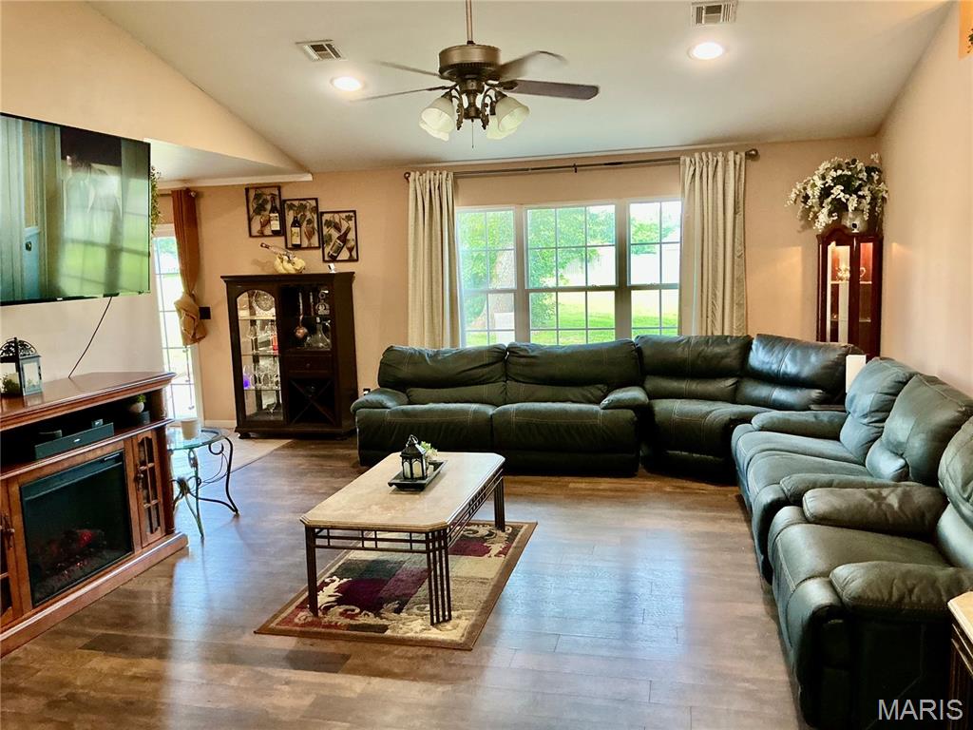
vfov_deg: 48.2
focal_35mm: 29
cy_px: 365
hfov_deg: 61.7
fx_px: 815
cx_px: 486
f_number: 1.8
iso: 160
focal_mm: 3
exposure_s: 1/60
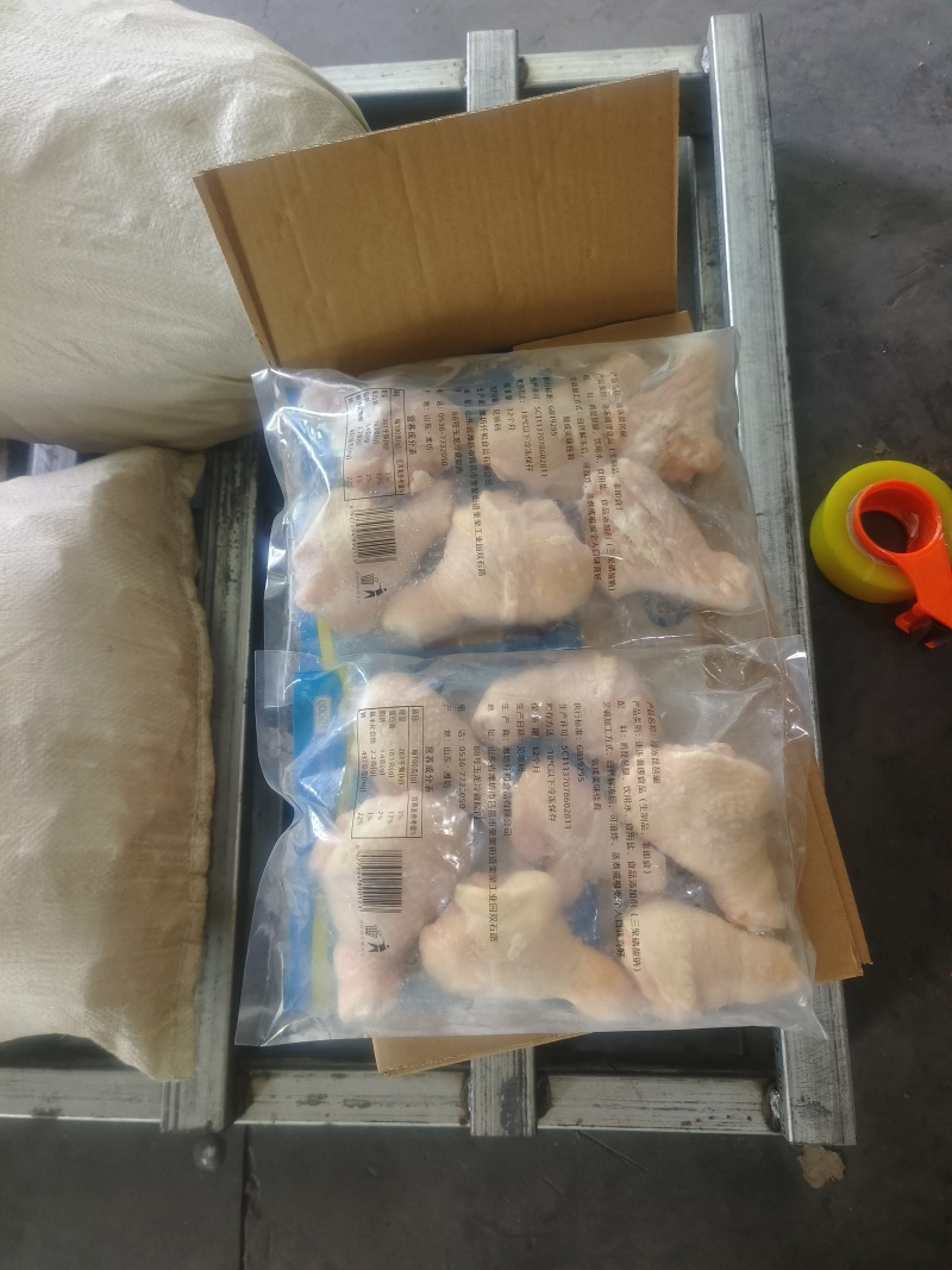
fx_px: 844
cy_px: 635
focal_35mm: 23
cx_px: 476
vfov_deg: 73.9
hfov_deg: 58.9
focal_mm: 5.5
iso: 1307
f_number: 1.75
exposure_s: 1/100
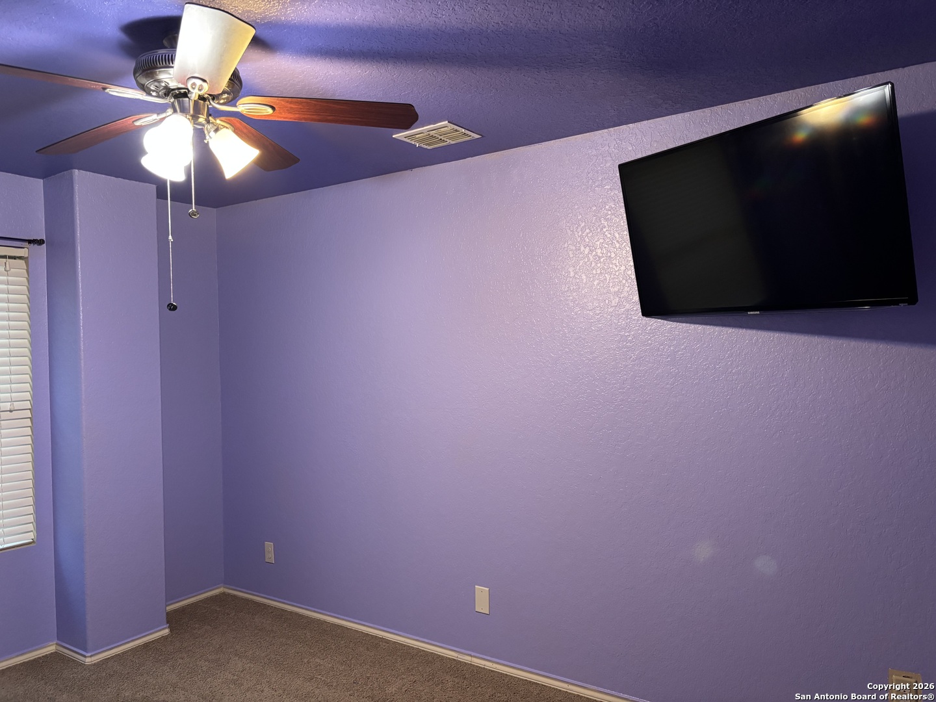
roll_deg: +1.0
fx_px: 703
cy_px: 351
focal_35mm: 26
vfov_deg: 53.1
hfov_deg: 67.3
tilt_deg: -0.9
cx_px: 468
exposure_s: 1/60
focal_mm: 5.96
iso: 320
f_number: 1.6
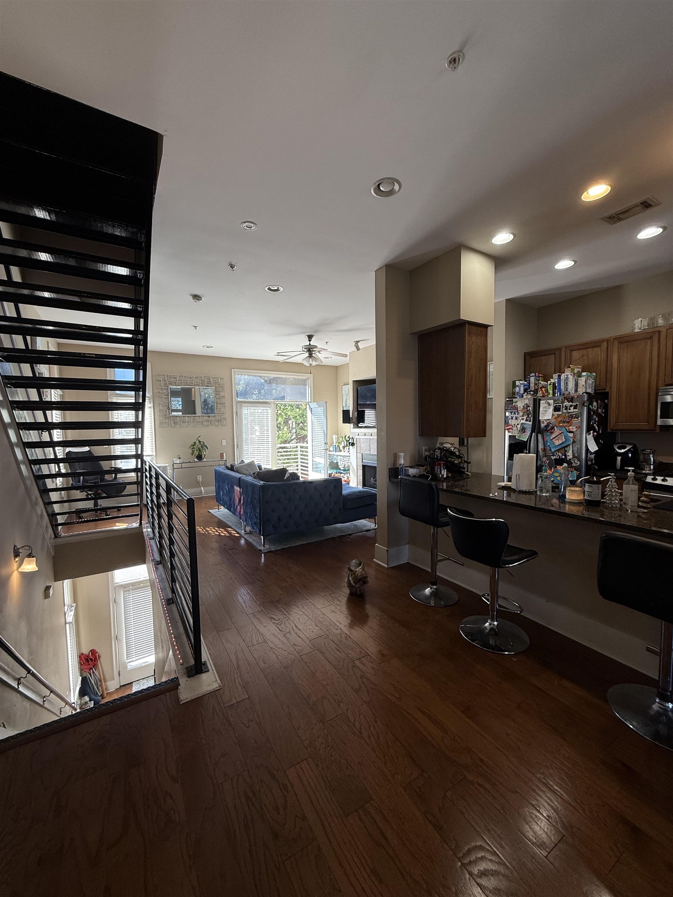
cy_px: 448
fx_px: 363
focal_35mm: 14
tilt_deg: -2.6
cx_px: 336
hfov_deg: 85.7
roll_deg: +0.7
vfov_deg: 102.1
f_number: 2.2
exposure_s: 1/100
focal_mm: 2.22
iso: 80
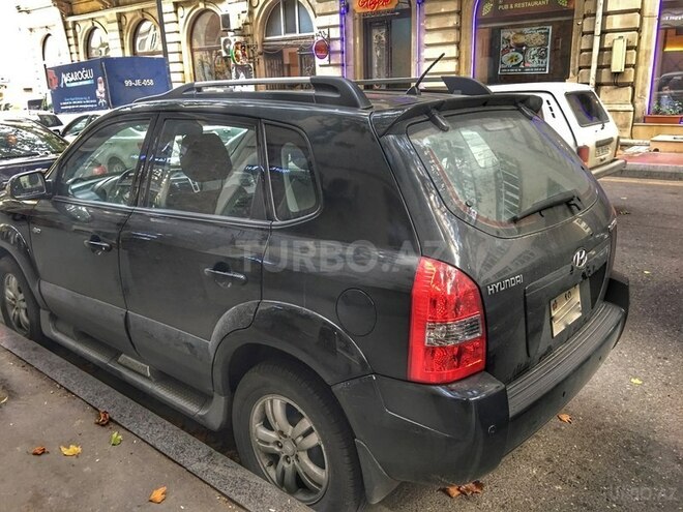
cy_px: 256
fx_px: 572
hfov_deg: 61.7
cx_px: 342
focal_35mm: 29
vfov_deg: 48.2
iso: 80
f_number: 2.2
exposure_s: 1/17
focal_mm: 4.15
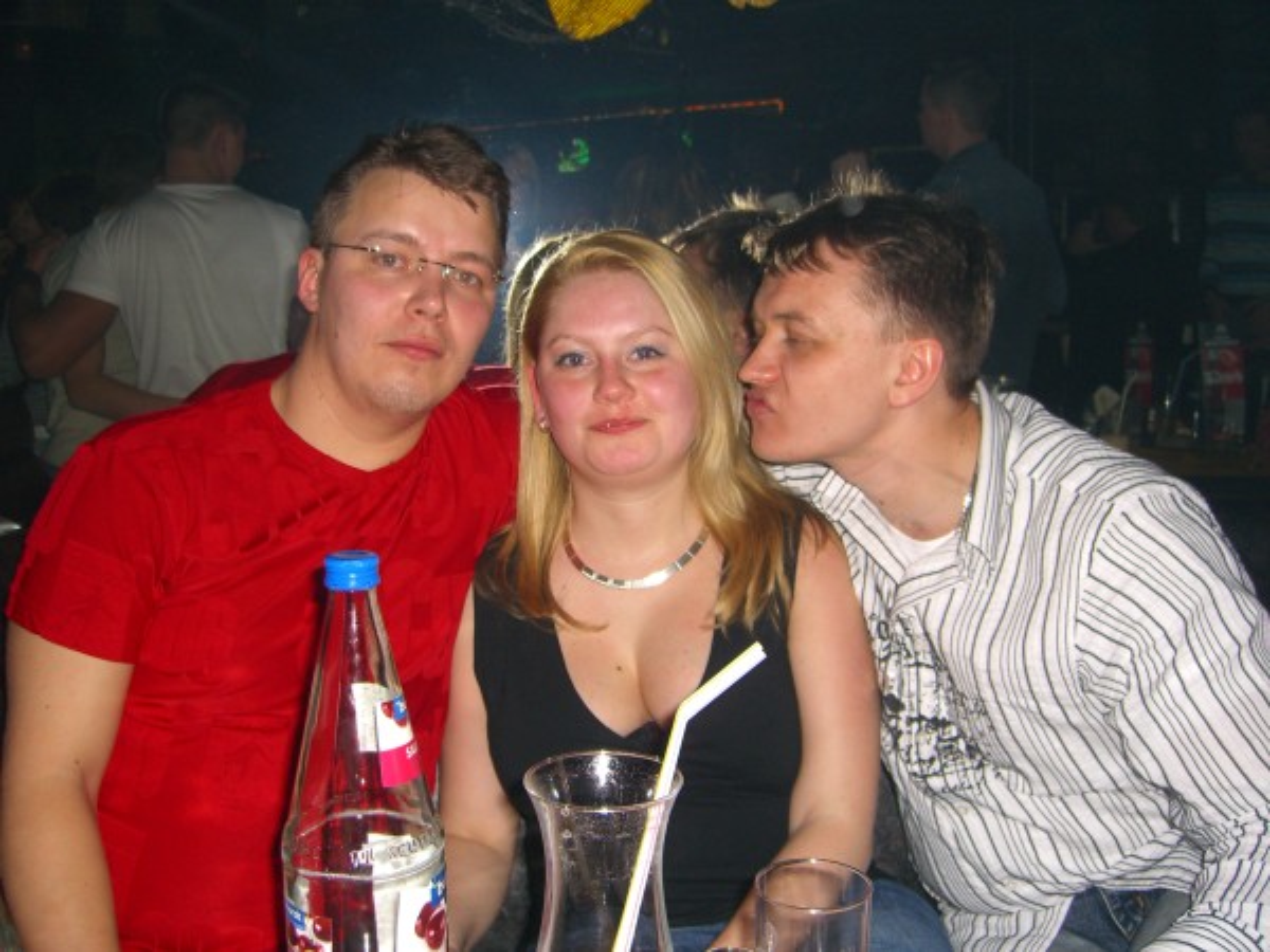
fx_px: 1394
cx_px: 635
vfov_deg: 37.7
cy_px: 476
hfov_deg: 49.0
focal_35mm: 38
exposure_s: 1/60
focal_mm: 7.9
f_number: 2.8
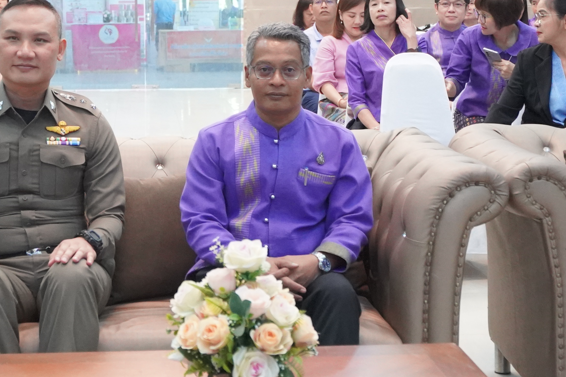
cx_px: 181
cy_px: 121
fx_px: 1242
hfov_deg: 25.5
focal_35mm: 79
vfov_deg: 17.2
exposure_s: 1/160
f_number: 4
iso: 8000
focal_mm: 29
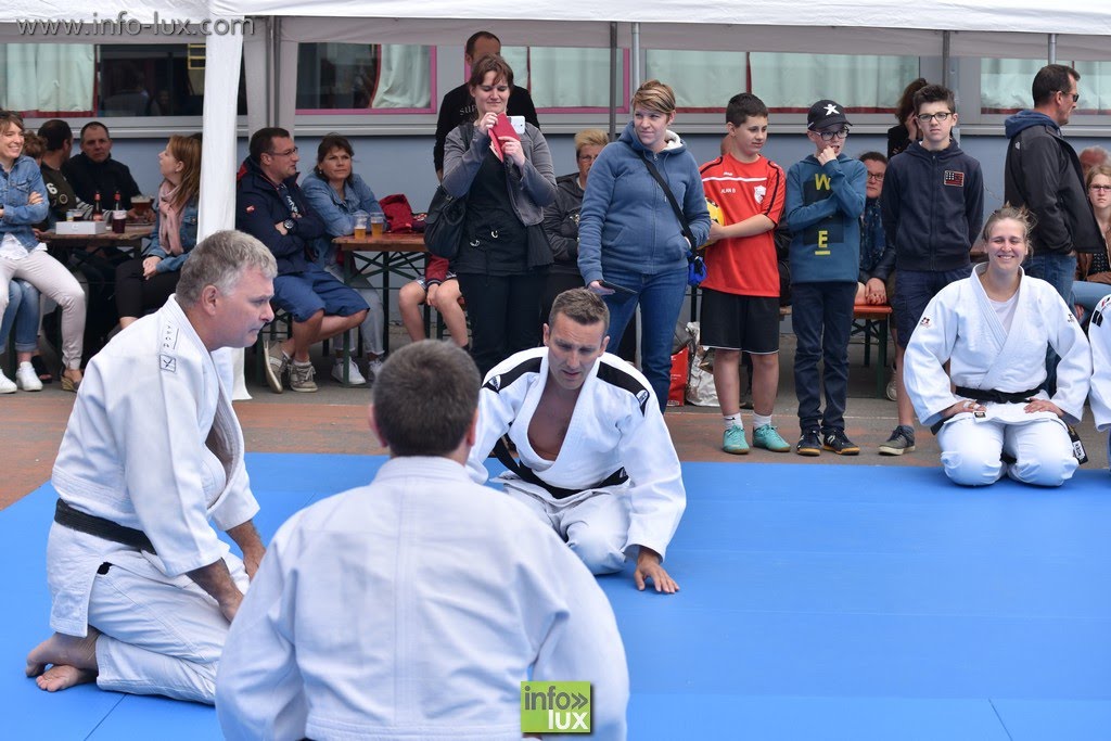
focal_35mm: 75
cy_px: 370
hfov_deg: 27.0
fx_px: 2315
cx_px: 556
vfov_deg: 18.2
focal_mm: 50
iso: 100
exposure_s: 1/500
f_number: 5
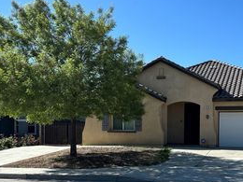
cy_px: 139
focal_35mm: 50
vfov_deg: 28.6
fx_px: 351
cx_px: 170
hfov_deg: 37.6
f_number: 1.6
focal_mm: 5.96
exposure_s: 1/3937
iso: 50
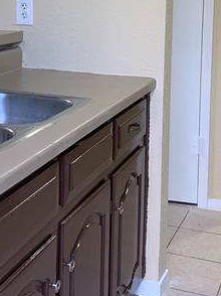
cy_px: 42
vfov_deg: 27.8
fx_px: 580
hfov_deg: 21.6
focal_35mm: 68
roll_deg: -1.7
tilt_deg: -6.9
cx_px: 92
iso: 125
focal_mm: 4.25
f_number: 1.8
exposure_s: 1/60
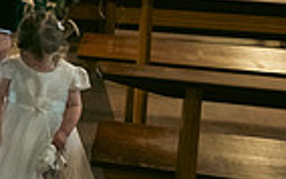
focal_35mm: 100
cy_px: -116
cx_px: -242
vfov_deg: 12.3
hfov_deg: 16.9
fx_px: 780
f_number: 3.5
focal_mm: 24
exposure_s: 1/160
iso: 1000
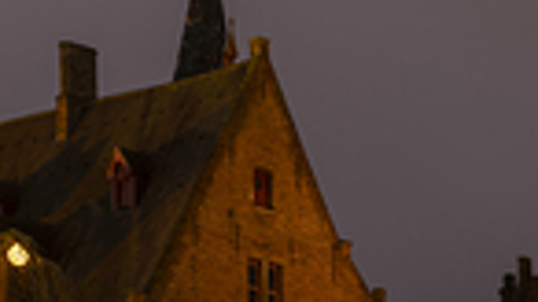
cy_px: 545
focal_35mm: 129
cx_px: 280
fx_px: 1840
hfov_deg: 16.6
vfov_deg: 9.0
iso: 80
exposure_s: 3.2
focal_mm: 30
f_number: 9
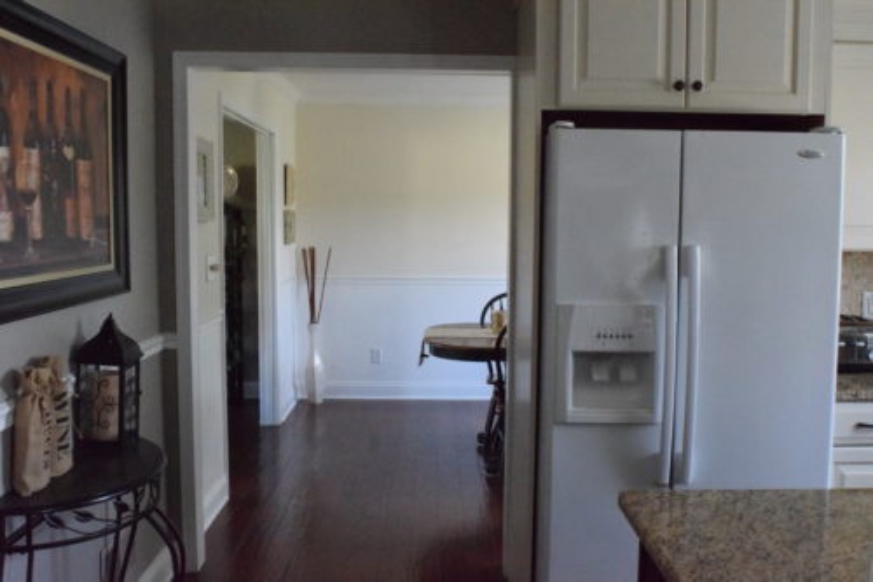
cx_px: 436
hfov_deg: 53.1
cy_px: 291
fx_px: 873
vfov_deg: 36.8
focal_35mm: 36
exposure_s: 1/30
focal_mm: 24
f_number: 22
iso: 12800
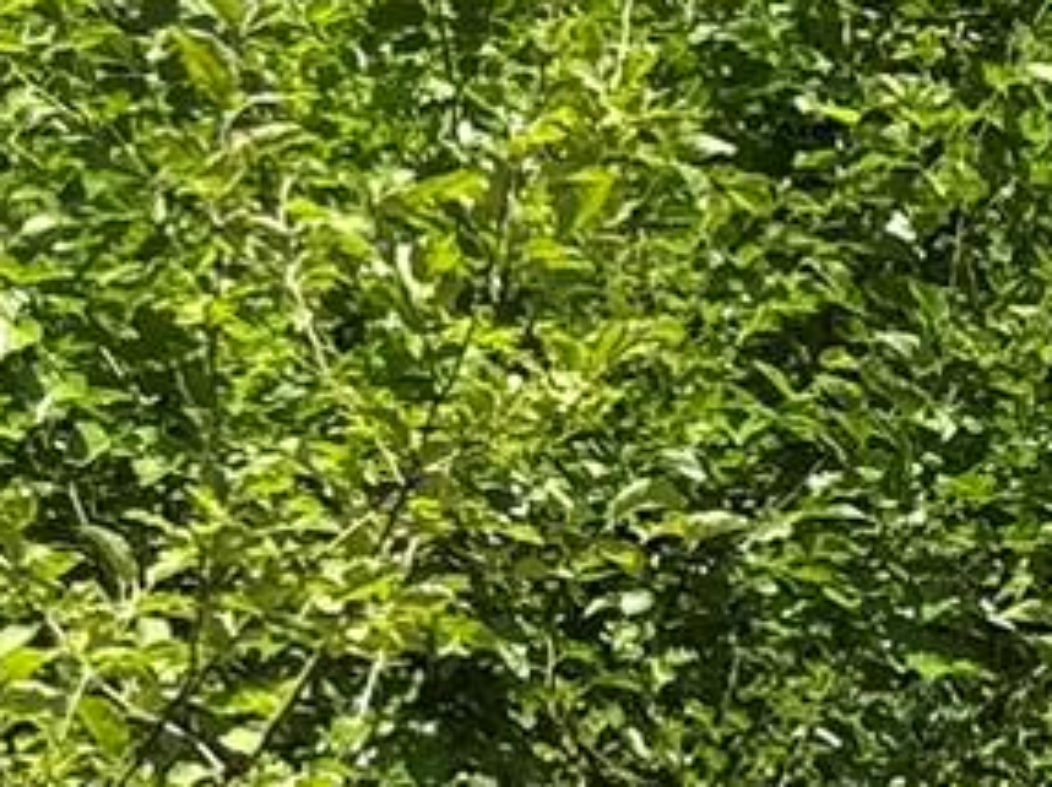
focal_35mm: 172
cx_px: 3333
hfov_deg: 9.0
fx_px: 5223
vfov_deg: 8.5
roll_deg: -2.7
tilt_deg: +3.4
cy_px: 934
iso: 80
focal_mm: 6.76
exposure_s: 1/2445
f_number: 1.78
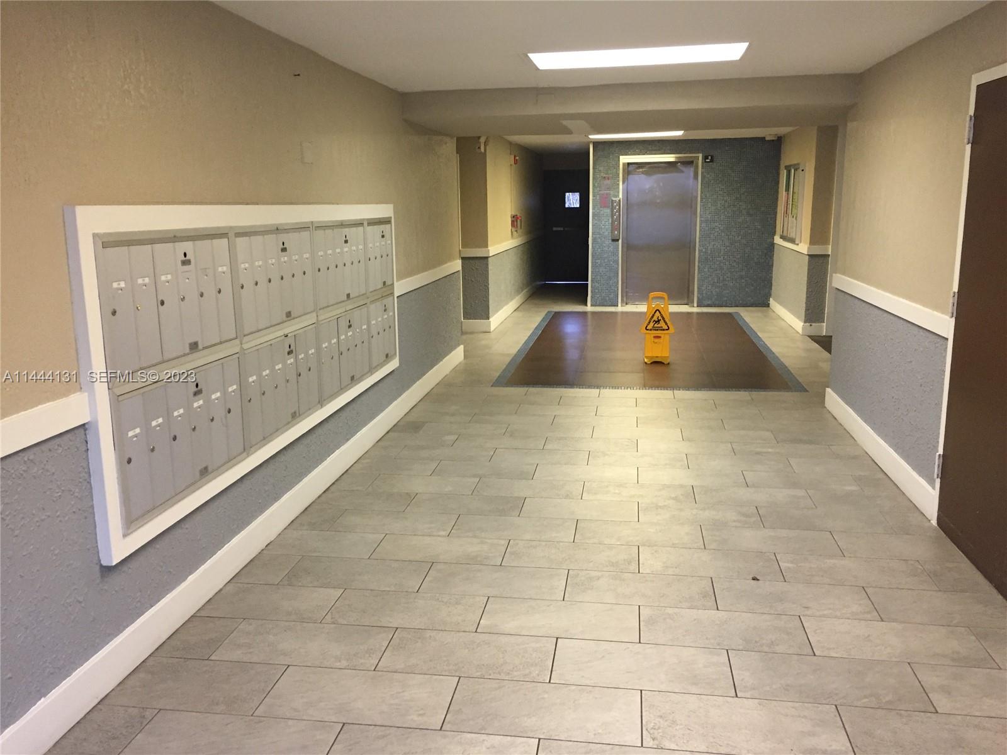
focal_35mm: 29
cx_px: 504
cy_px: 378
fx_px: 844
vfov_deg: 48.2
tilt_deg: -10.0
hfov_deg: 61.7
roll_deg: +1.1
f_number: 2.2
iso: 160
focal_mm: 4.15
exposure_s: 1/30
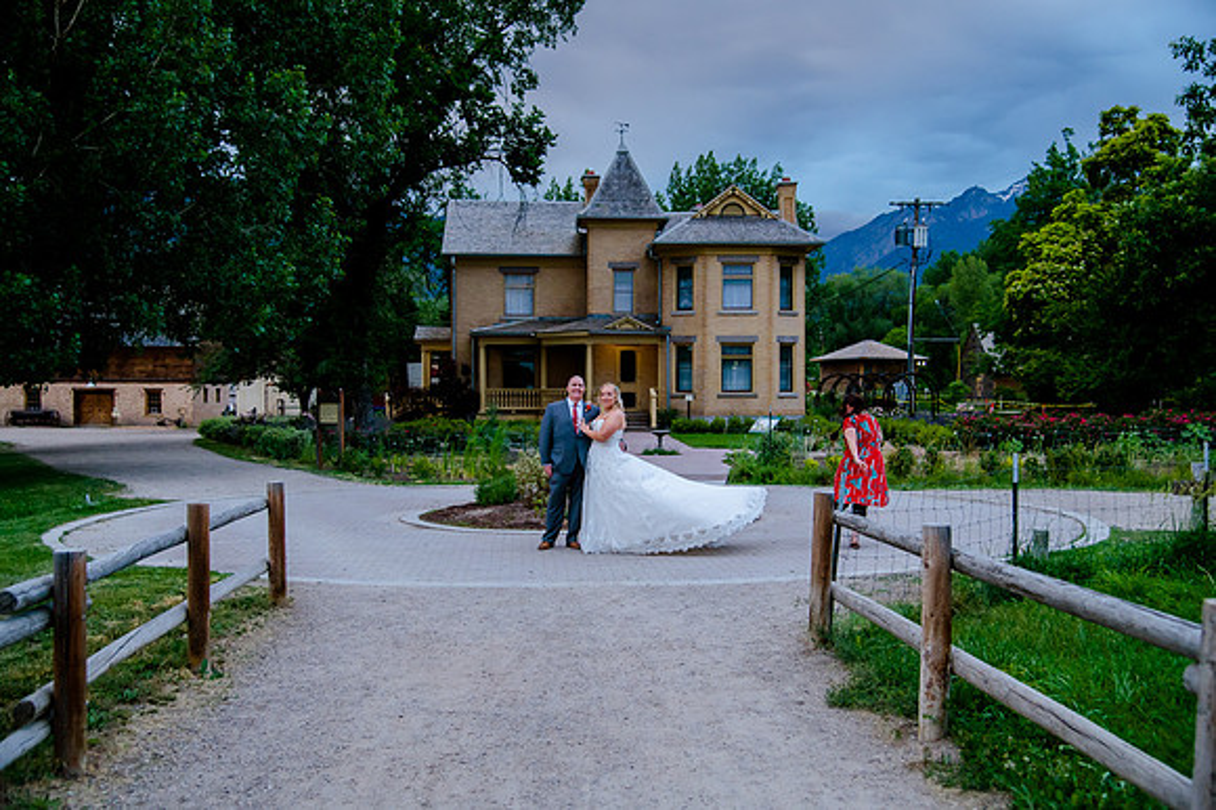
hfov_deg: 50.7
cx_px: 608
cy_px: 405
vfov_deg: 35.0
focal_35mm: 38
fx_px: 1283
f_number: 4
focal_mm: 38
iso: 2000
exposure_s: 1/400
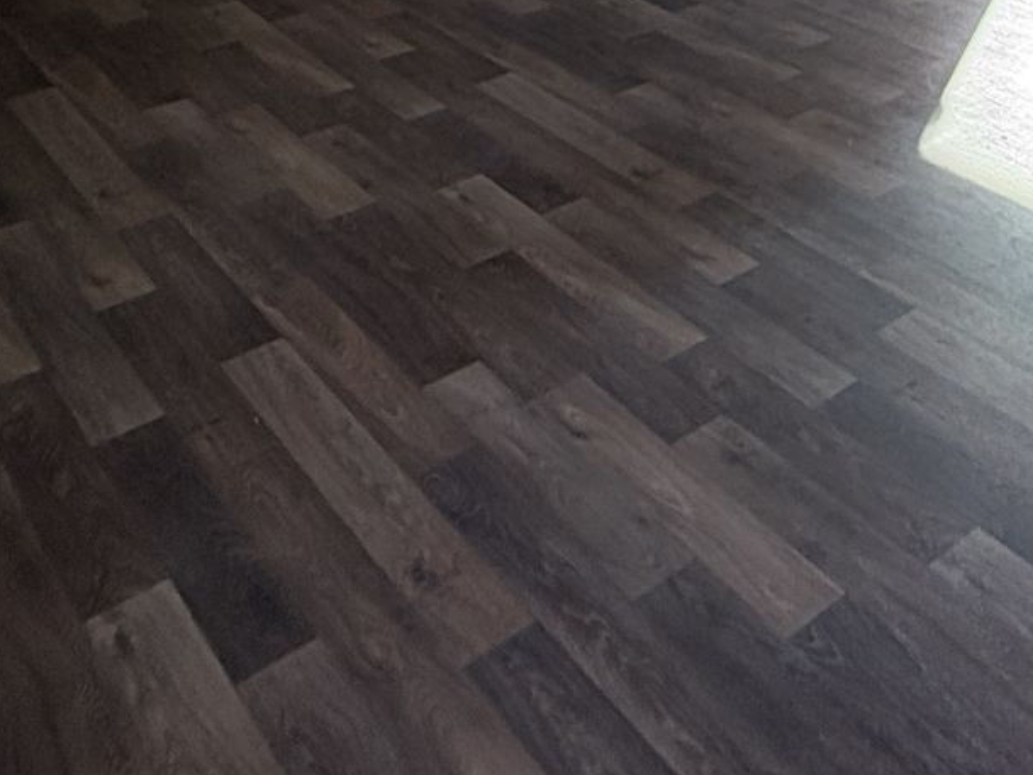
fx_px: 1373
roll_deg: -1.0
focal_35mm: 46
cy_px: -285
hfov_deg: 40.2
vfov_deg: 25.9
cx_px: 763
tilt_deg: -11.6
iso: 80
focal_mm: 2.22
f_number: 2.2
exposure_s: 1/99
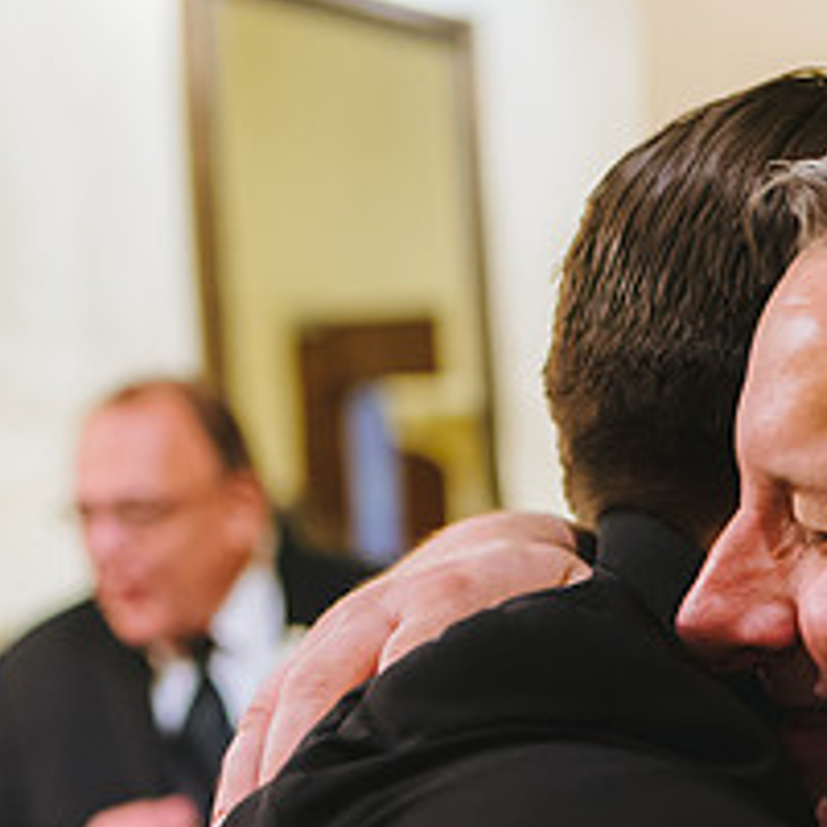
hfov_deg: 19.0
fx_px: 2325
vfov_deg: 19.8
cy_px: 718
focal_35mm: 86
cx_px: 1016
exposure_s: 1/160
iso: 1600
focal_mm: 35
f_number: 2
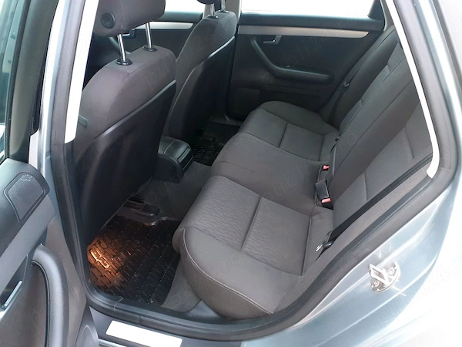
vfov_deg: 51.4
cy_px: 174
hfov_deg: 65.3
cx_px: 231
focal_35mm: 27
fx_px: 360
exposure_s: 1/50
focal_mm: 3.6
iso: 125
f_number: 1.9
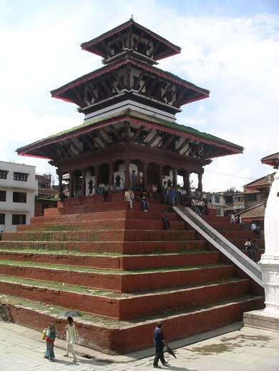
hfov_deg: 38.7
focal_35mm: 37
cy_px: 186
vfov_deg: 50.1
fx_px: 398
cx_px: 140
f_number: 5.6
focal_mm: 7.8
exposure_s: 1/328
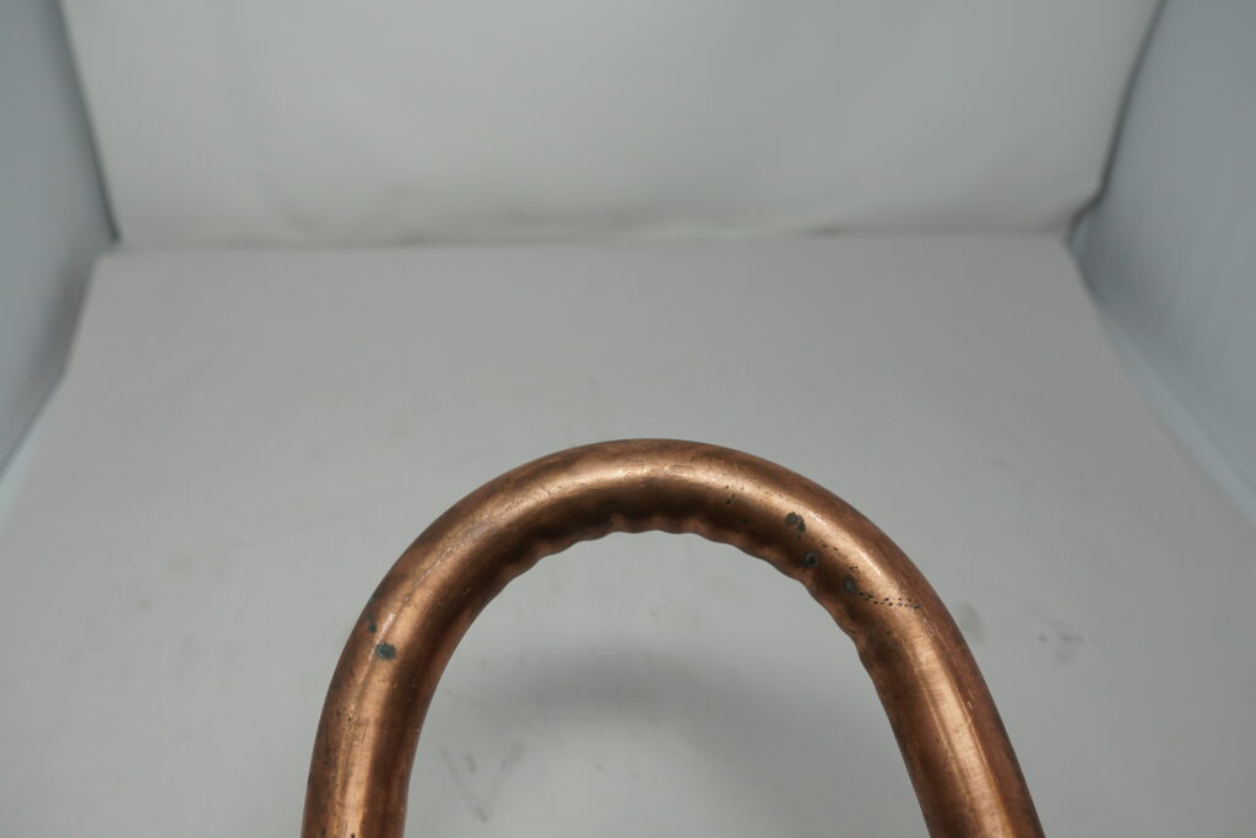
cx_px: 628
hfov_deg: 67.4
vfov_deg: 47.9
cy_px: 419
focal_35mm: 27
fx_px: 942
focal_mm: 18
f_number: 4
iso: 160
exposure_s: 1/160
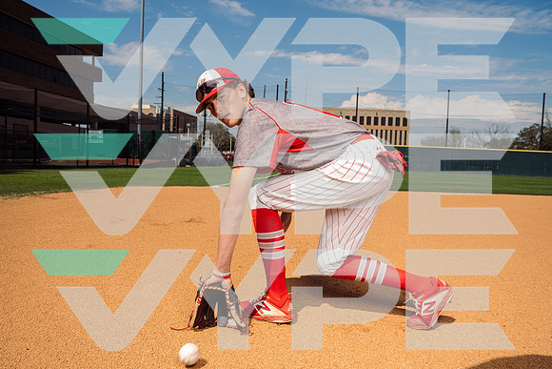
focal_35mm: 27
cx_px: 276
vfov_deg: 48.0
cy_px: 184
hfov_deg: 67.4
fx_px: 414
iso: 64
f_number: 7.1
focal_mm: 27
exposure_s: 1/250
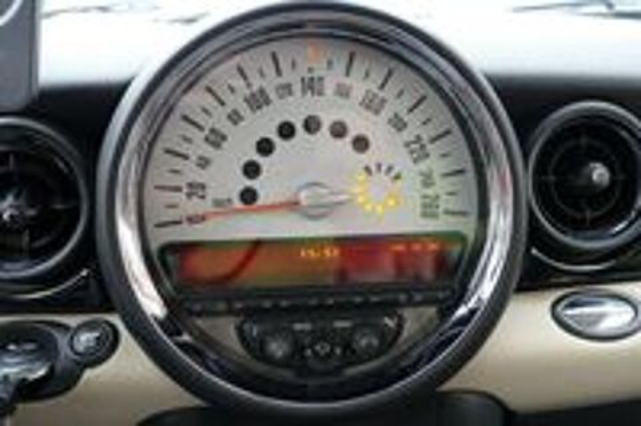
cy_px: 213
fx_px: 587
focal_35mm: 33
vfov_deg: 39.9
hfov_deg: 57.3
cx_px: 320
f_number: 3
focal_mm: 12.12
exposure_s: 1/80
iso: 250
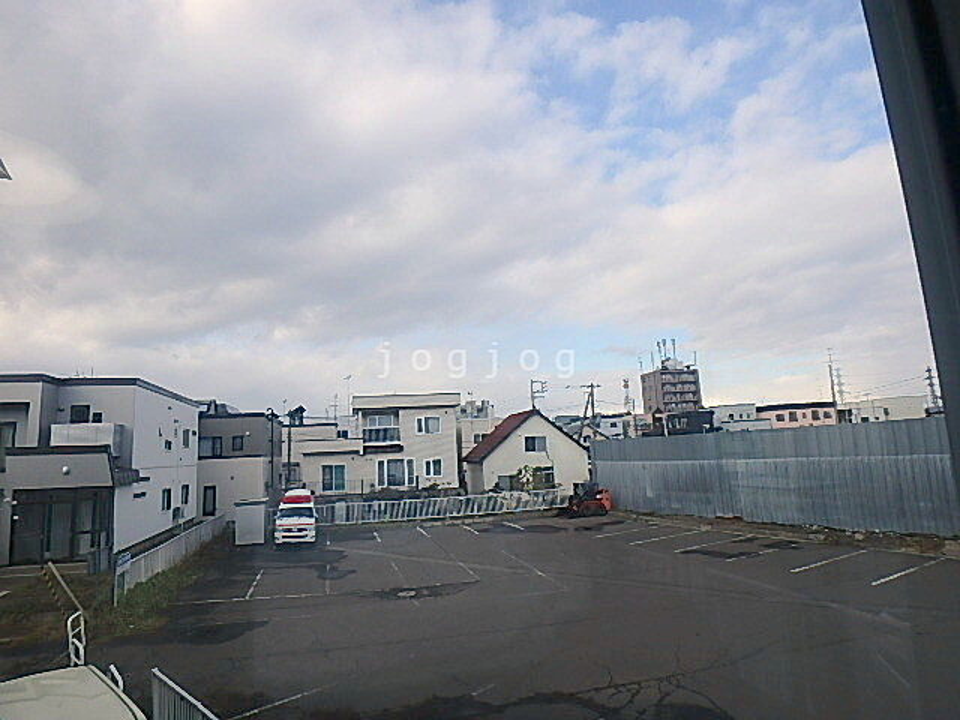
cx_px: 480
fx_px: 582
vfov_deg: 63.4
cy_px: 360
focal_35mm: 21
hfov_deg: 79.0
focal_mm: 3.7
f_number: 3.5
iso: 125
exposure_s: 1/800
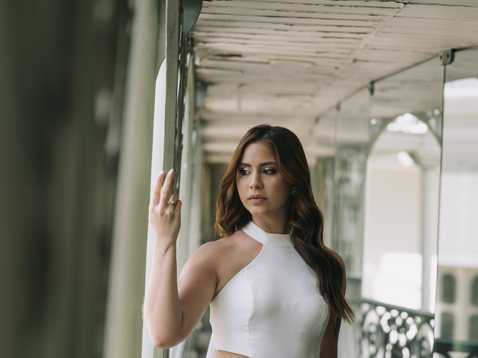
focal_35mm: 93
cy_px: 180
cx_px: 236
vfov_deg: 15.9
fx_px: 1284
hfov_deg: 21.1
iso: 100
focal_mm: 85
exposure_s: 1/200
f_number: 3.5
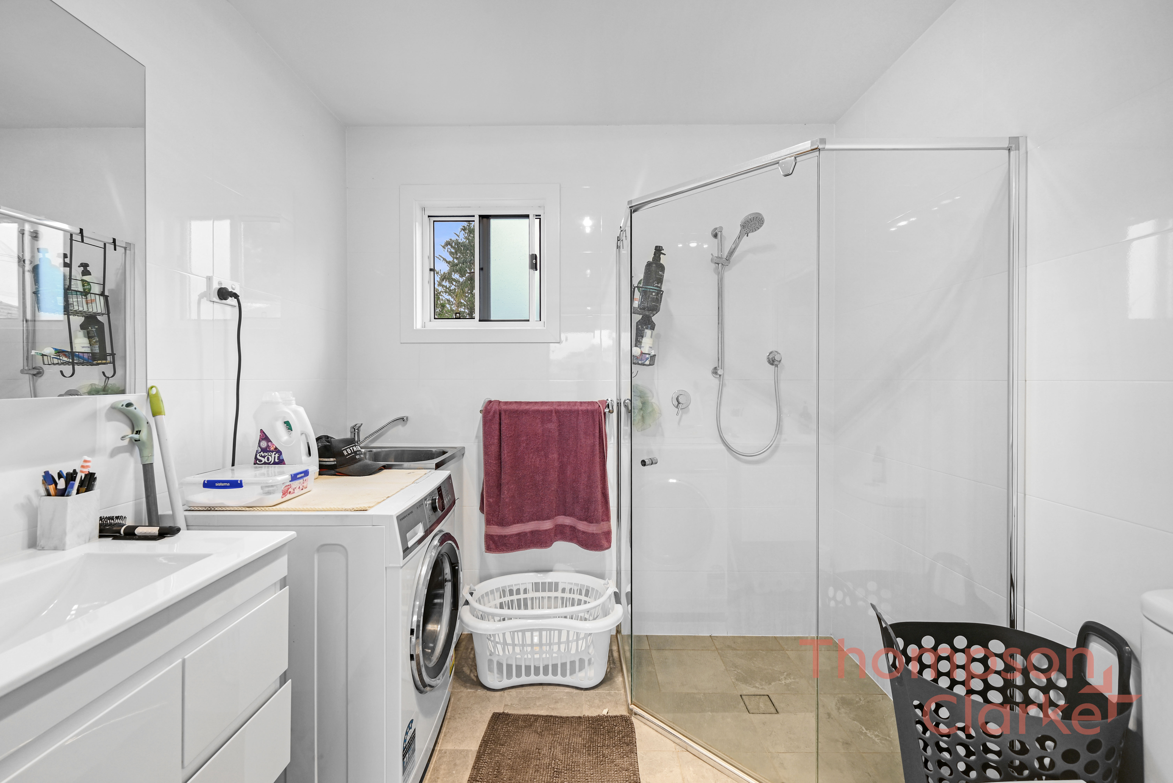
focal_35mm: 14
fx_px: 456
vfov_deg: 81.3
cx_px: 586
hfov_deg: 104.2
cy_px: 392
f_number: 7.1
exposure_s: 1/20
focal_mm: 14
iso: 100
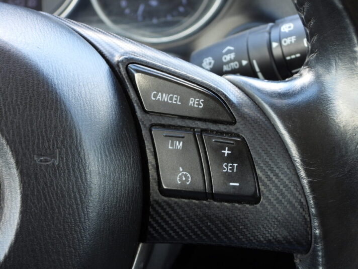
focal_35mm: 75
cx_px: 179
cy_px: 134
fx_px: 776
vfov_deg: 19.6
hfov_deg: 26.0
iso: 250
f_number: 3.5
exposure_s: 1/60
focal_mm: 13.5
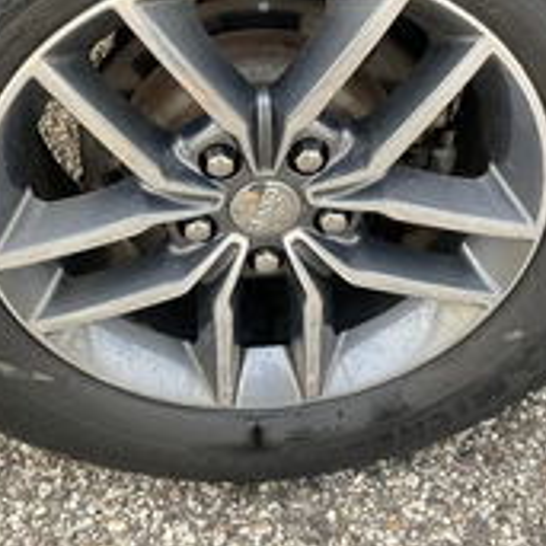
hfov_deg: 28.6
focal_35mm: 60
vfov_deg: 28.2
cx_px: 259
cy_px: 134
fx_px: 1071
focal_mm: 3
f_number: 1.8
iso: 64
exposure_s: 1/122
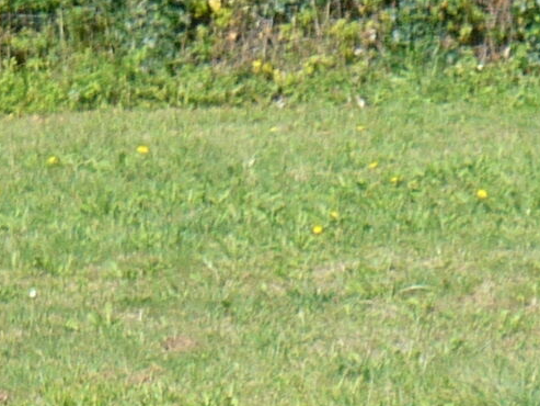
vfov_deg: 6.6
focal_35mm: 212
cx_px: 658
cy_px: 1068
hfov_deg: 9.2
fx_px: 3308
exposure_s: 1/800
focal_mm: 5.5
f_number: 3.1
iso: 100
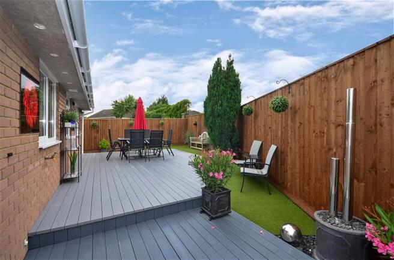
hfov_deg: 100.5
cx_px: 197
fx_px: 164
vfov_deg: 77.0
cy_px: 130
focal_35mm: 15
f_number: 5.6
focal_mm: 10
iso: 200
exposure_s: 1/125
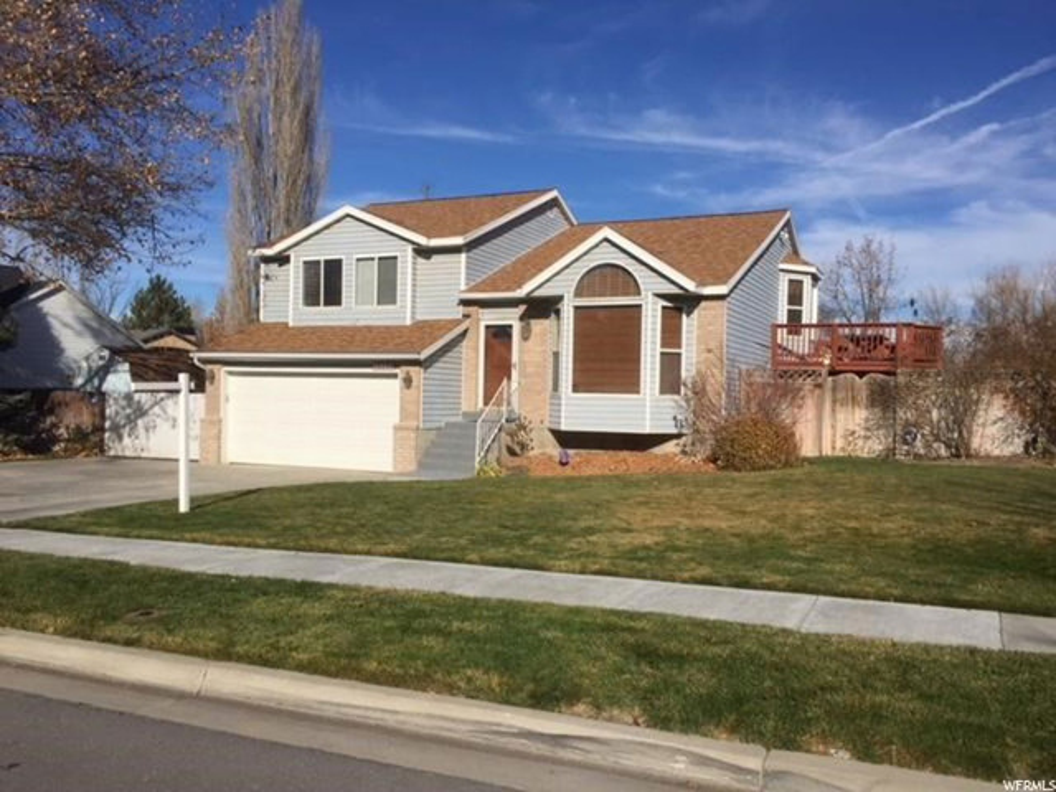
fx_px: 885
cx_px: 528
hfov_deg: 61.7
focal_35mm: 29
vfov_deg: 48.2
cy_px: 396
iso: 32
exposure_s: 1/3968
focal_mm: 4.15
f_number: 2.2
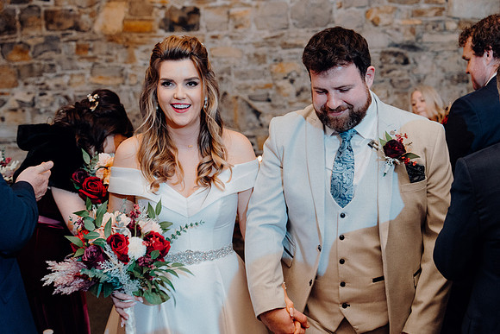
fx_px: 736
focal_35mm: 53
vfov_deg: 25.5
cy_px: 167
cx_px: 250
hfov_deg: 37.5
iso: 2500
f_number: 3.5
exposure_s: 1/200
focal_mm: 53
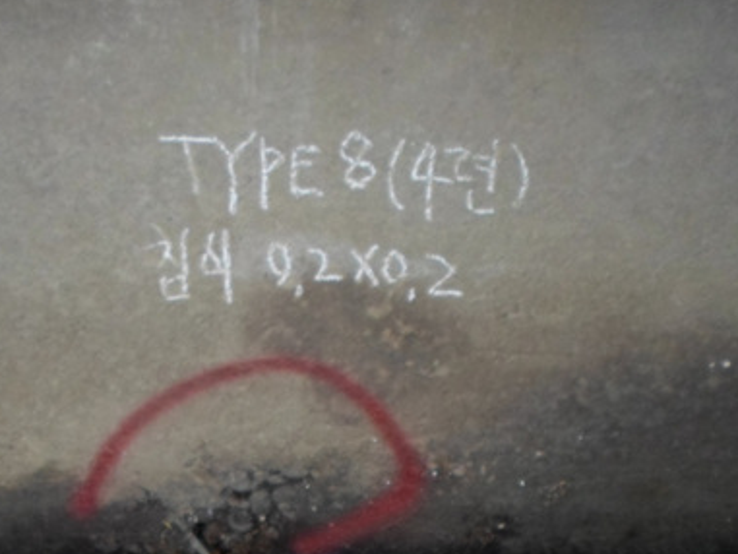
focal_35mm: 42
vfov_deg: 33.4
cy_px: 440
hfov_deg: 44.3
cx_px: 265
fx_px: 896
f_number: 2.5
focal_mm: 4.5
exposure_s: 1/30
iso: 160
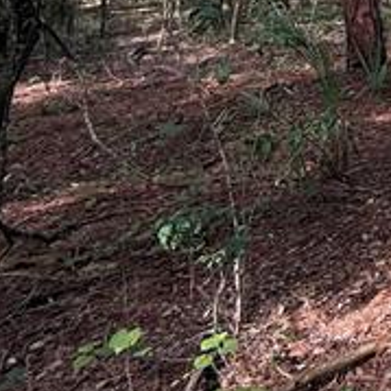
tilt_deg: +6.9
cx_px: 620
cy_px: -120
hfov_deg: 23.8
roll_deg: +0.7
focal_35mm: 53
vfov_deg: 27.0
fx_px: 677
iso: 80
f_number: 2.2
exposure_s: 1/99
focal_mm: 2.22
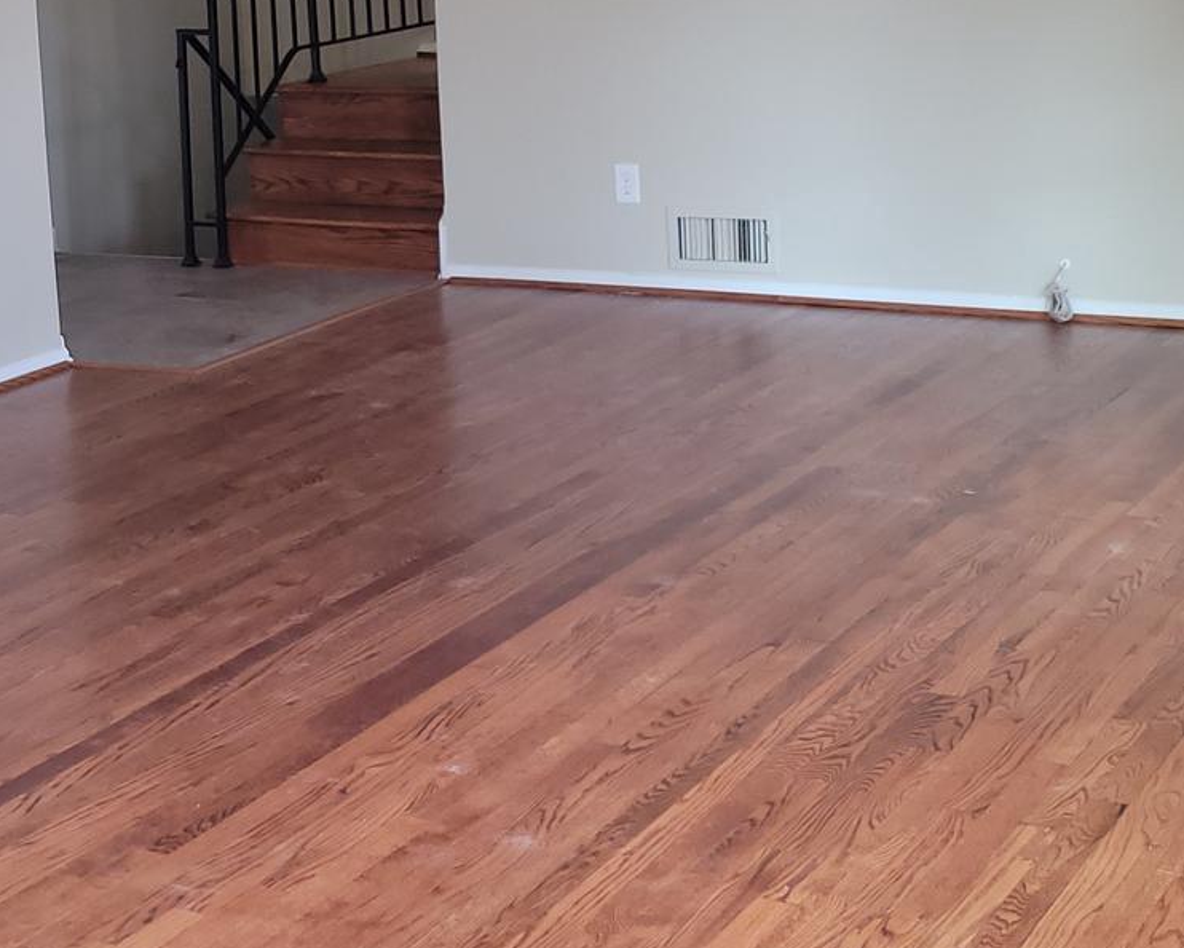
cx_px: 97
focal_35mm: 70
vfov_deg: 21.6
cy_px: 219
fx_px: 2454
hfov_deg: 26.2
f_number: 1.8
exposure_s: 1/30
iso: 100
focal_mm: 5.4
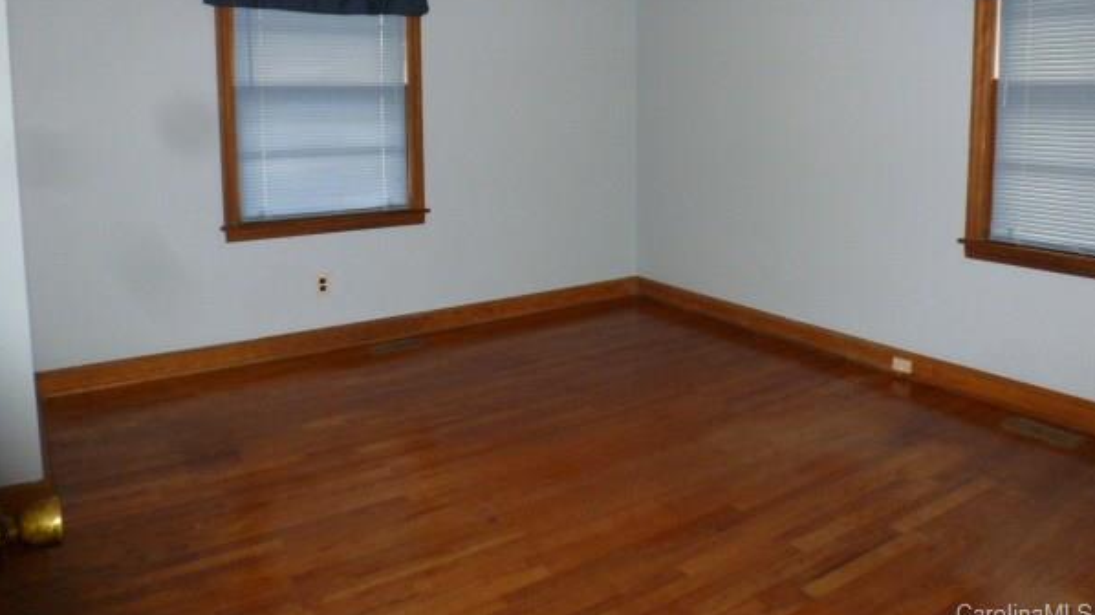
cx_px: 580
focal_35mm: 28
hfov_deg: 67.9
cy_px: 192
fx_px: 813
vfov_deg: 40.8
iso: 500
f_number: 3.3
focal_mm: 4.3
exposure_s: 1/60
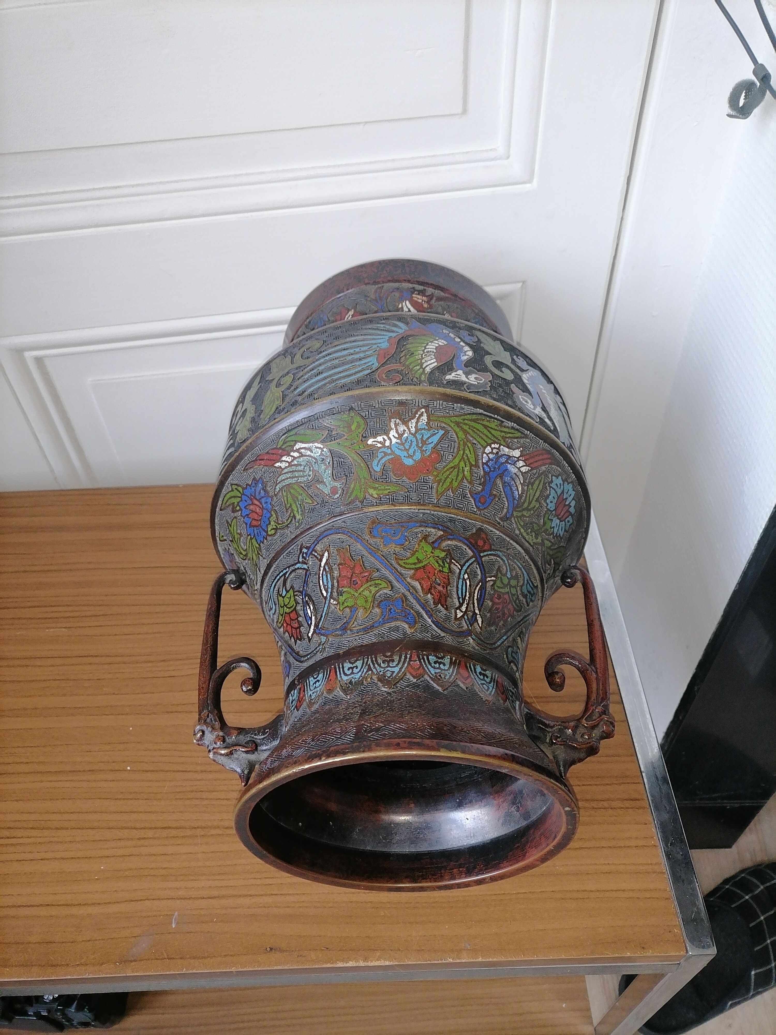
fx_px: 807
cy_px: 518
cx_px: 388
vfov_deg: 65.3
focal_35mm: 27
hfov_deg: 51.4
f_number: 1.8
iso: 400
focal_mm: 5.4
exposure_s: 1/33.3
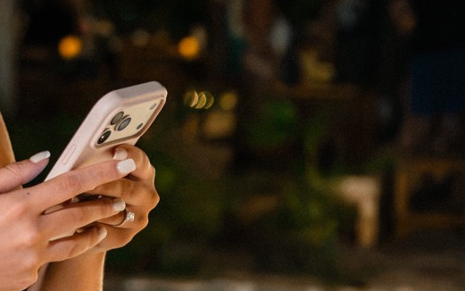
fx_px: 2852
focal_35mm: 225
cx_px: -56
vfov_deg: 5.8
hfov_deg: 9.2
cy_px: 75
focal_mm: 50
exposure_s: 1/200
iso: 6400
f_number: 3.2
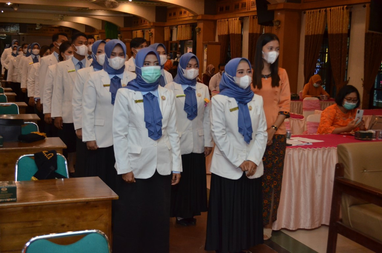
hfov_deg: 41.2
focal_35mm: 48
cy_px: 126
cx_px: 191
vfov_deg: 27.9
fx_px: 508
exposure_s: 1/100
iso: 1600
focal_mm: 32
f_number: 4.8
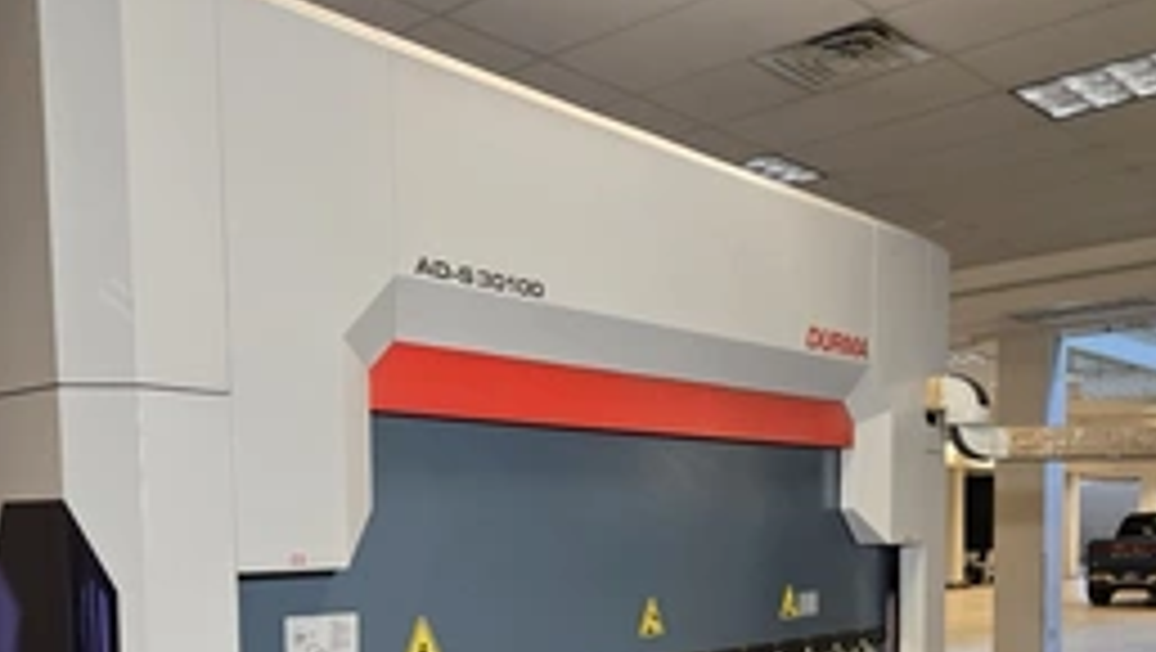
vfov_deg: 28.9
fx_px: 1196
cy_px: 625
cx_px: 549
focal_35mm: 39
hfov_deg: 51.6
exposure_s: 1/50.3
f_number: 1.8
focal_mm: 5.4
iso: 250
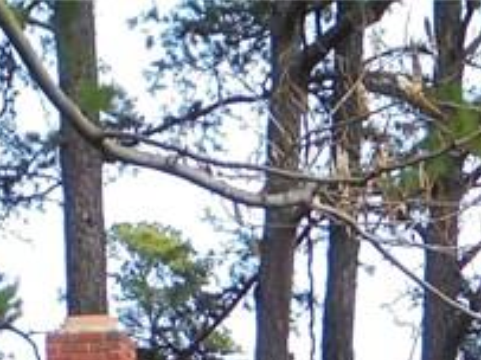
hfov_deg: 8.0
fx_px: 3430
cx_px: 460
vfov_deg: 5.8
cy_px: 907
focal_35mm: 247
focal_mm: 8.9
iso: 100
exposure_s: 1/250
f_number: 4.8
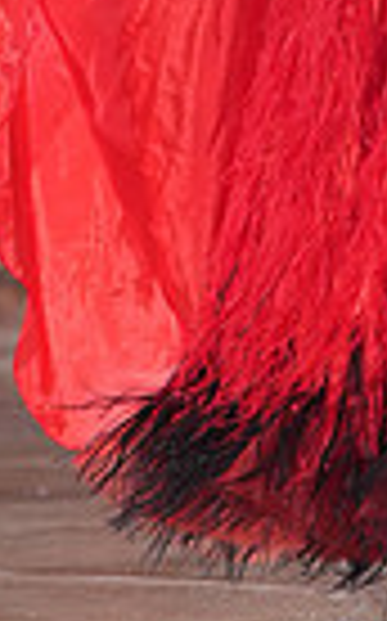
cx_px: 272
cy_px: -423
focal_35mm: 399
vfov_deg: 5.2
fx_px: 6747
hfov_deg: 3.3
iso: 2000
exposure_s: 1/500
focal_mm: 93
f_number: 4
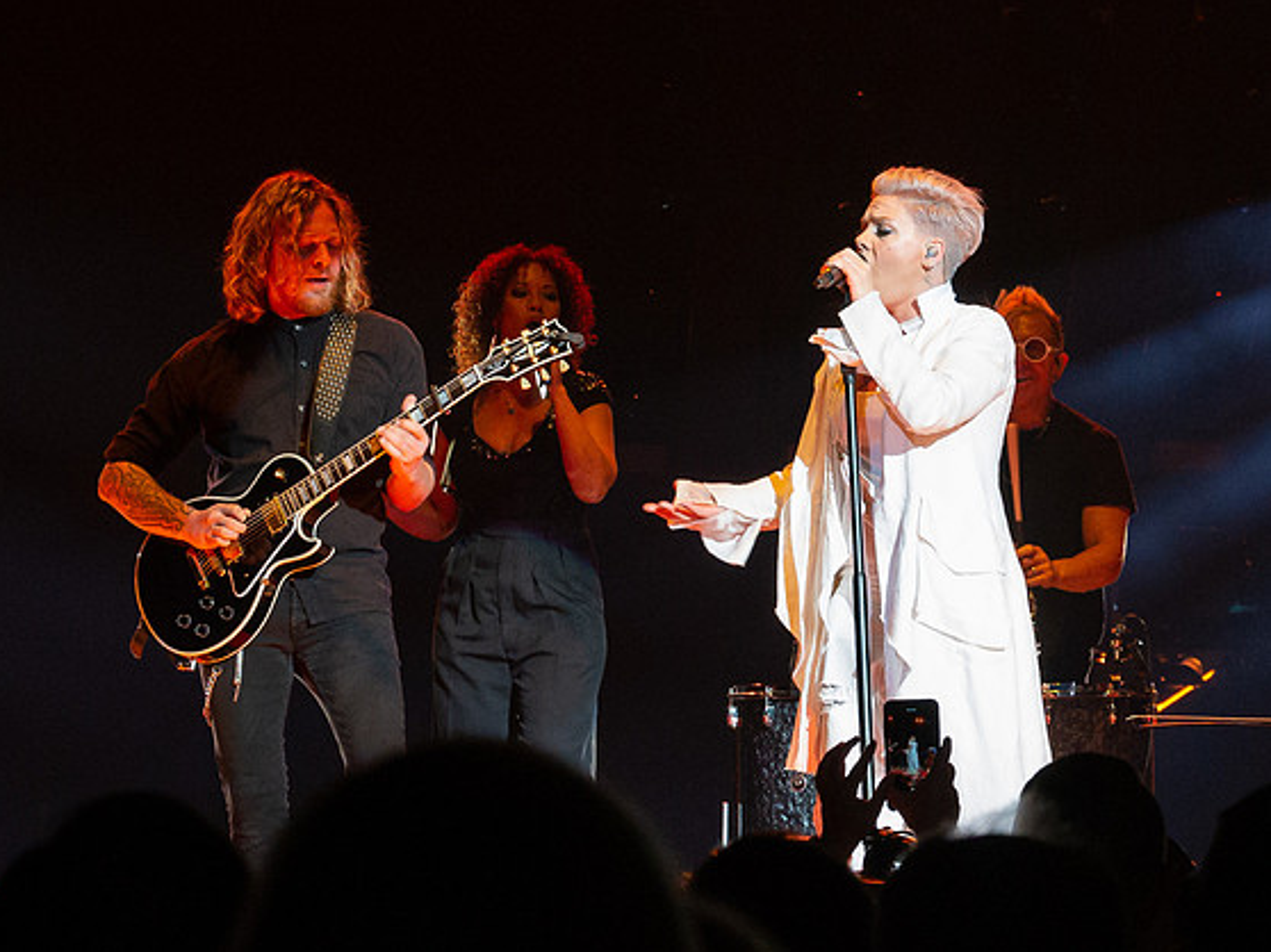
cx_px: 934
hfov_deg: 9.6
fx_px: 7560
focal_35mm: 206
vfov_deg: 7.2
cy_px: 436
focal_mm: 45.9
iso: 800
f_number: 4.5
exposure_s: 1/100
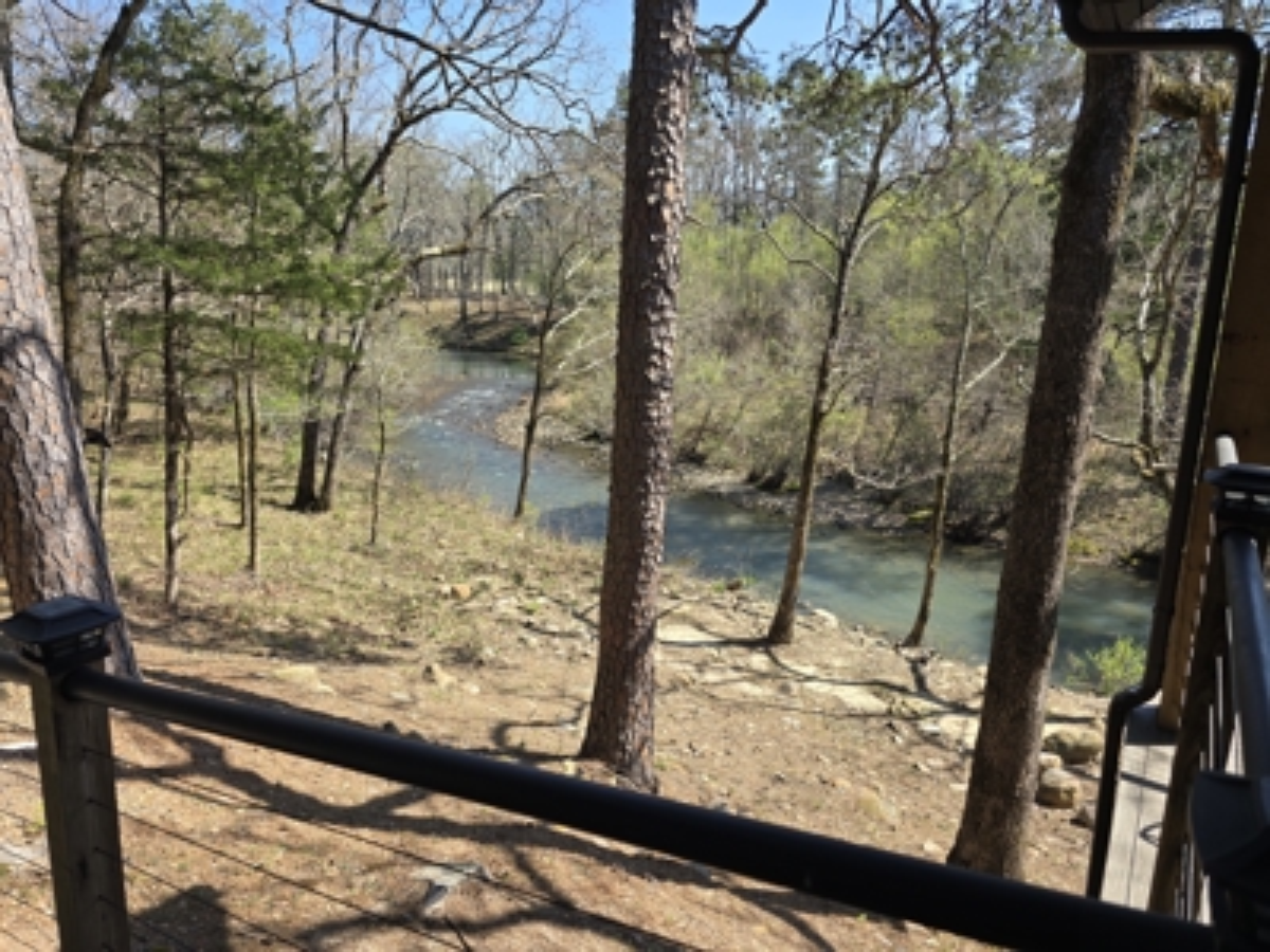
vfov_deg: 58.9
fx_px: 844
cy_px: 476
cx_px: 635
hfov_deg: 73.9
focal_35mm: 23
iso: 12
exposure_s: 1/315
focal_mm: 6.3
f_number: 1.7
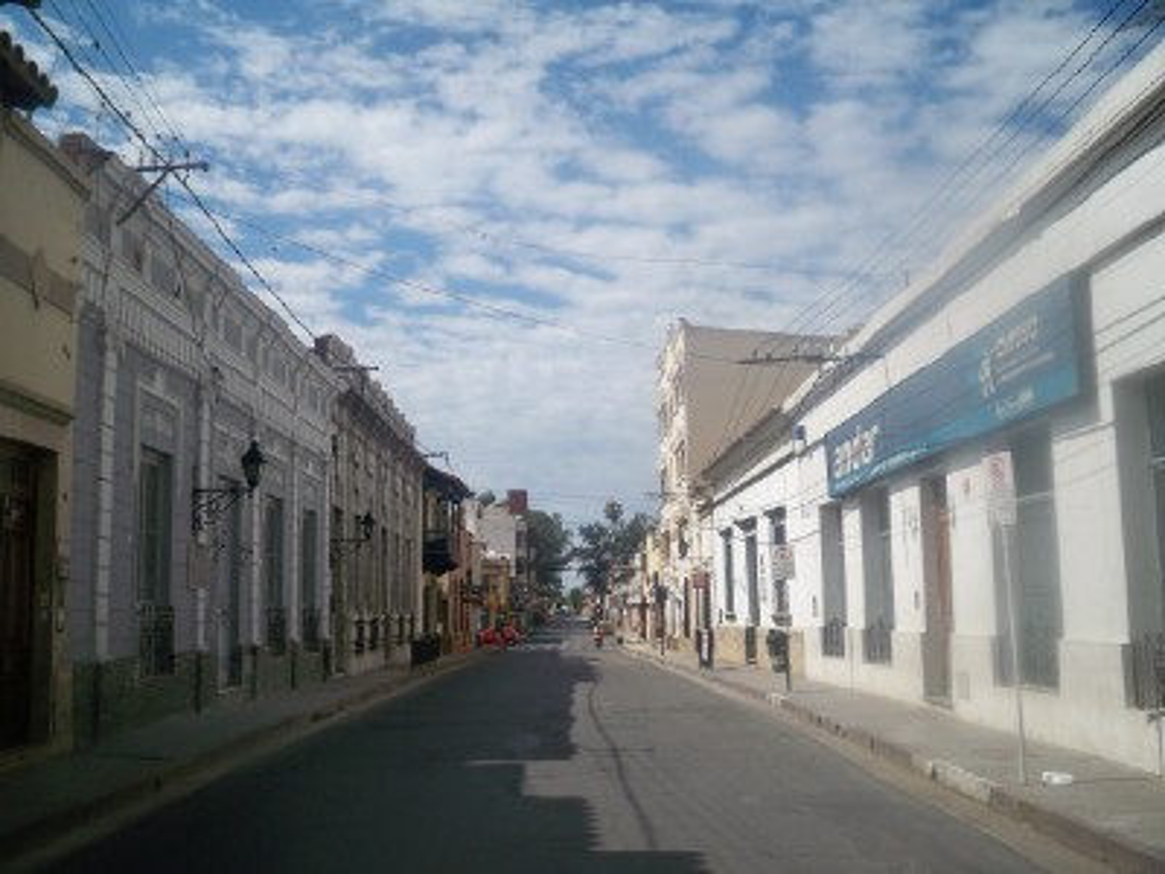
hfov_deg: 52.6
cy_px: 437
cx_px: 582
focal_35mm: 35
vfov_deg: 40.7
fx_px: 1178
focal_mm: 6.3
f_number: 4.7
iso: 80
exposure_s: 1/1000
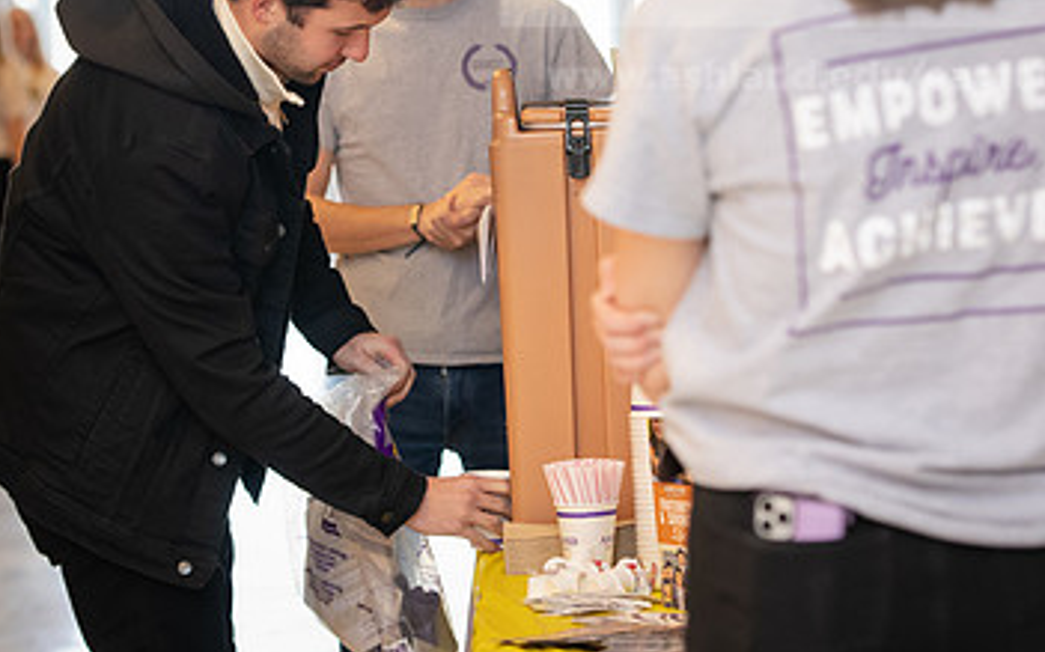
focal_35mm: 160
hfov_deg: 13.1
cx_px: 411
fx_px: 4555
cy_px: 138
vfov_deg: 8.2
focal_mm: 95
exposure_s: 1/250
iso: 1600
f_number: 3.5
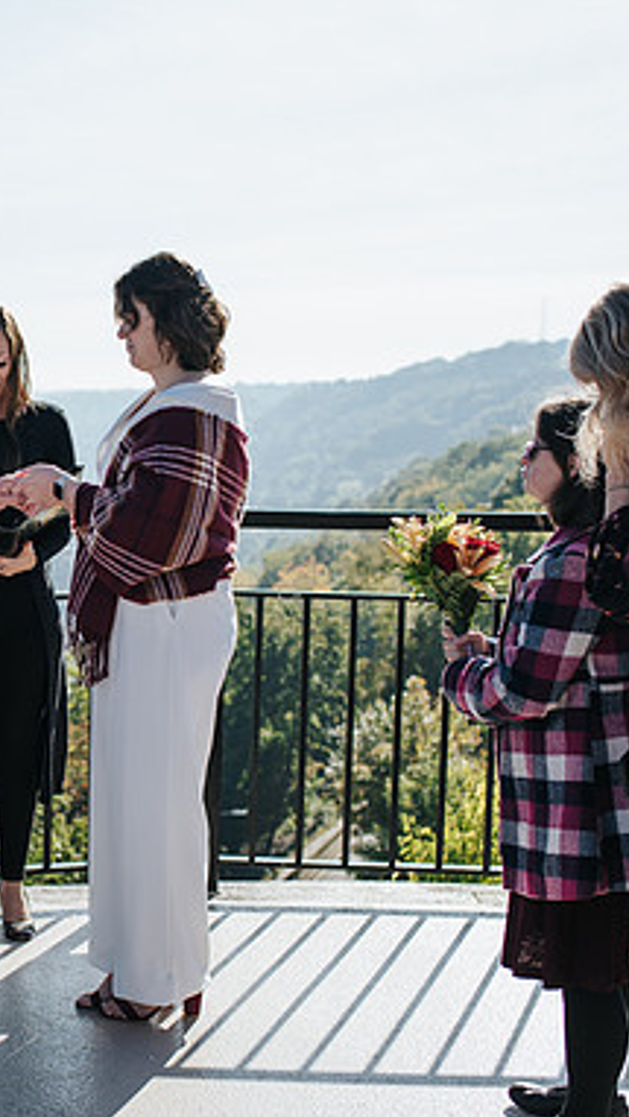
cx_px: -75
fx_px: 1838
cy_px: 582
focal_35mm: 62
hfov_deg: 18.6
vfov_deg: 33.8
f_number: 3.2
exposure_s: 1/1000
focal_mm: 35
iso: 100
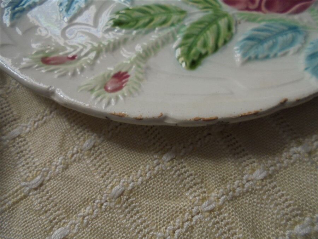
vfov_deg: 53.1
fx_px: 239
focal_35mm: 26
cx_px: 159
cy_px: 120
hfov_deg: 67.3
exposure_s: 1/30
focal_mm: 4.6
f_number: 3.5
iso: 160
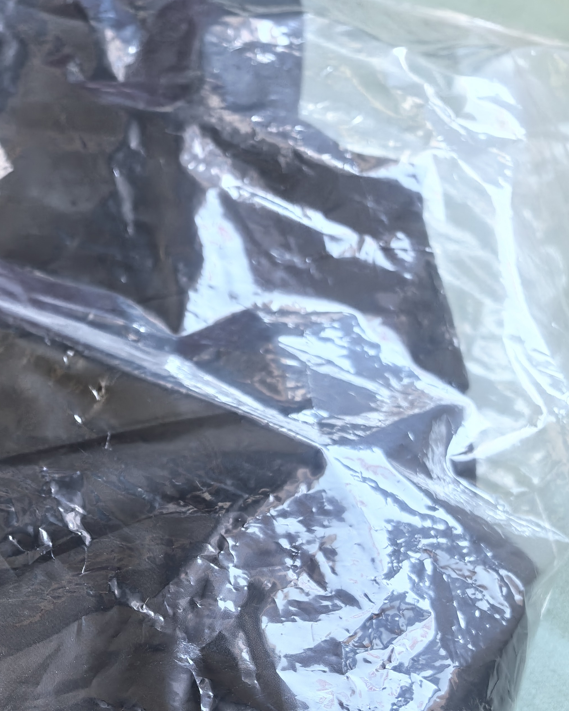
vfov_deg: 32.9
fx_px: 1116
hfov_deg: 27.0
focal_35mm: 53
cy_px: 688
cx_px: -3
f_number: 2
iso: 125
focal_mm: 8.5
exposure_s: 1/100
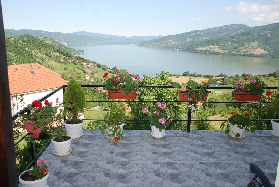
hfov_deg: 61.9
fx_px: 233
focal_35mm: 30
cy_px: 94
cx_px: 140
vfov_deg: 43.7
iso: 100
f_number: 6.3
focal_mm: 20
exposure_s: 1/160
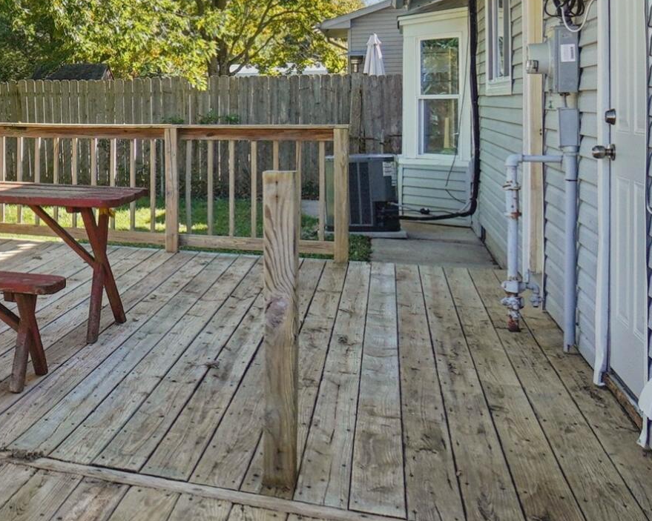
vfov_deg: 30.6
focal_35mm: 48
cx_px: -200
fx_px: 926
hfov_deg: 30.4
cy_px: 100
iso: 100
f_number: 4
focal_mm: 10
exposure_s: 1/320
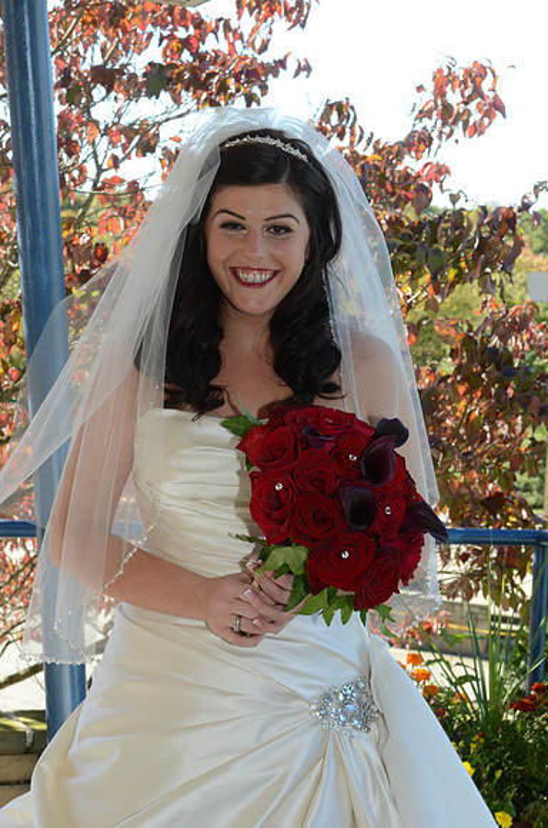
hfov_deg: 16.5
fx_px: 1893
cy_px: 414
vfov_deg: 24.7
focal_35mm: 82
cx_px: 274
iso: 500
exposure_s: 1/125
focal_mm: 55
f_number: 11
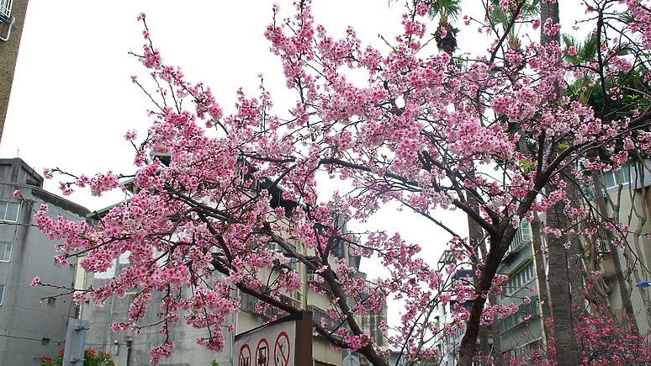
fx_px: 656
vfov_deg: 31.1
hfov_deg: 52.8
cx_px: 327
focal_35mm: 38
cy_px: 163
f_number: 6.3
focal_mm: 24
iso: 100
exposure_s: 1/250
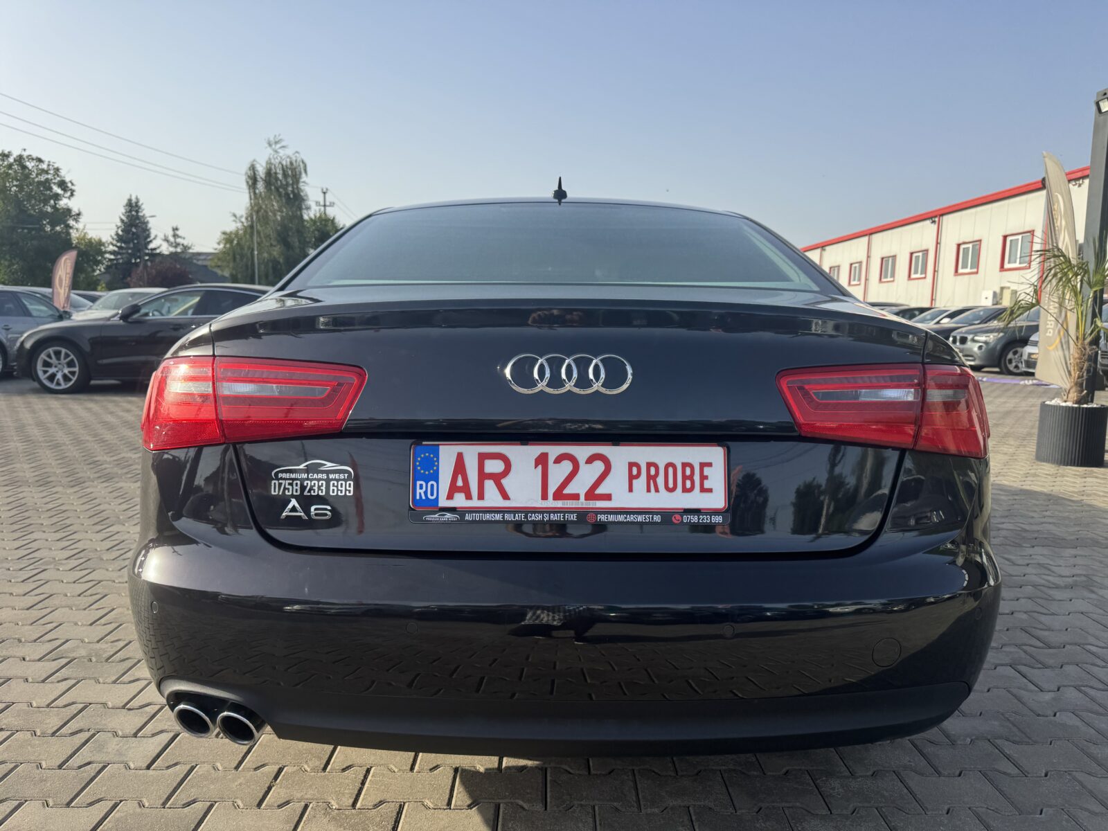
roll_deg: -1.3
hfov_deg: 71.6
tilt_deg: -8.7
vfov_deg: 56.8
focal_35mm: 24
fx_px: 768
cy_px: 416
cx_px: 554
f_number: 1.78
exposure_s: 1/2331
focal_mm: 6.76
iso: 80
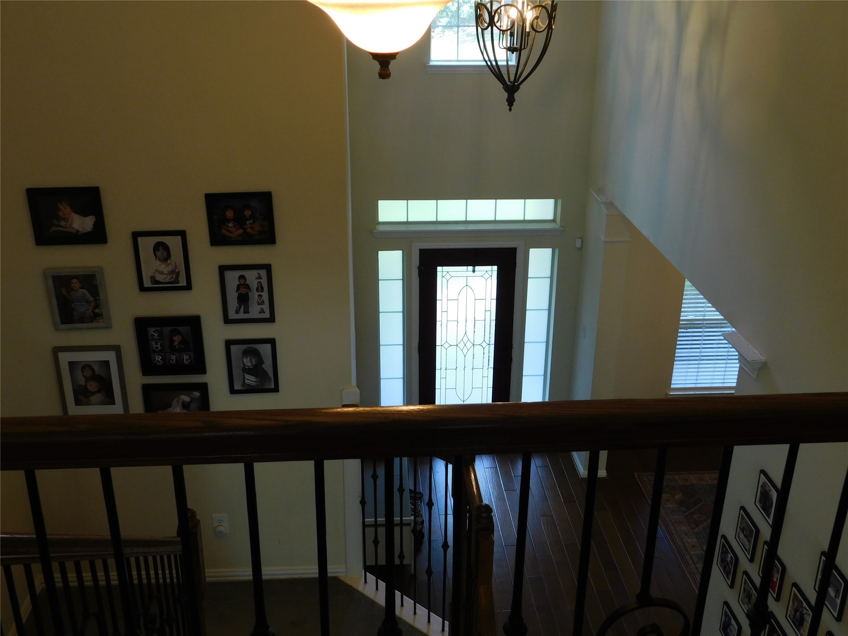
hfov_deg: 51.4
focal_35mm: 36
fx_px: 882
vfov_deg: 39.7
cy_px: 318
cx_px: 424
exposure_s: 1/30
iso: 160
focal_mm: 6.3
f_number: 3.5
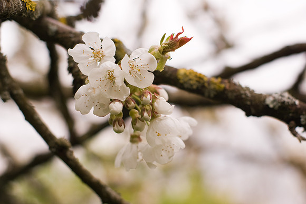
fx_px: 638
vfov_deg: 18.2
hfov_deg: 27.0
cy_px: 102
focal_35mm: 75
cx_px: 153
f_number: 4
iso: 100
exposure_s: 1/500
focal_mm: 50
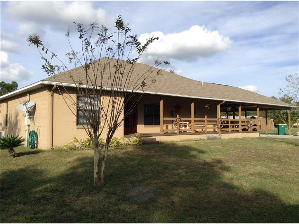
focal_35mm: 33
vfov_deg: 42.9
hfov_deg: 55.4
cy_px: 112
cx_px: 150
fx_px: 285
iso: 25
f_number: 2.4
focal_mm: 3.3
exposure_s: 1/982
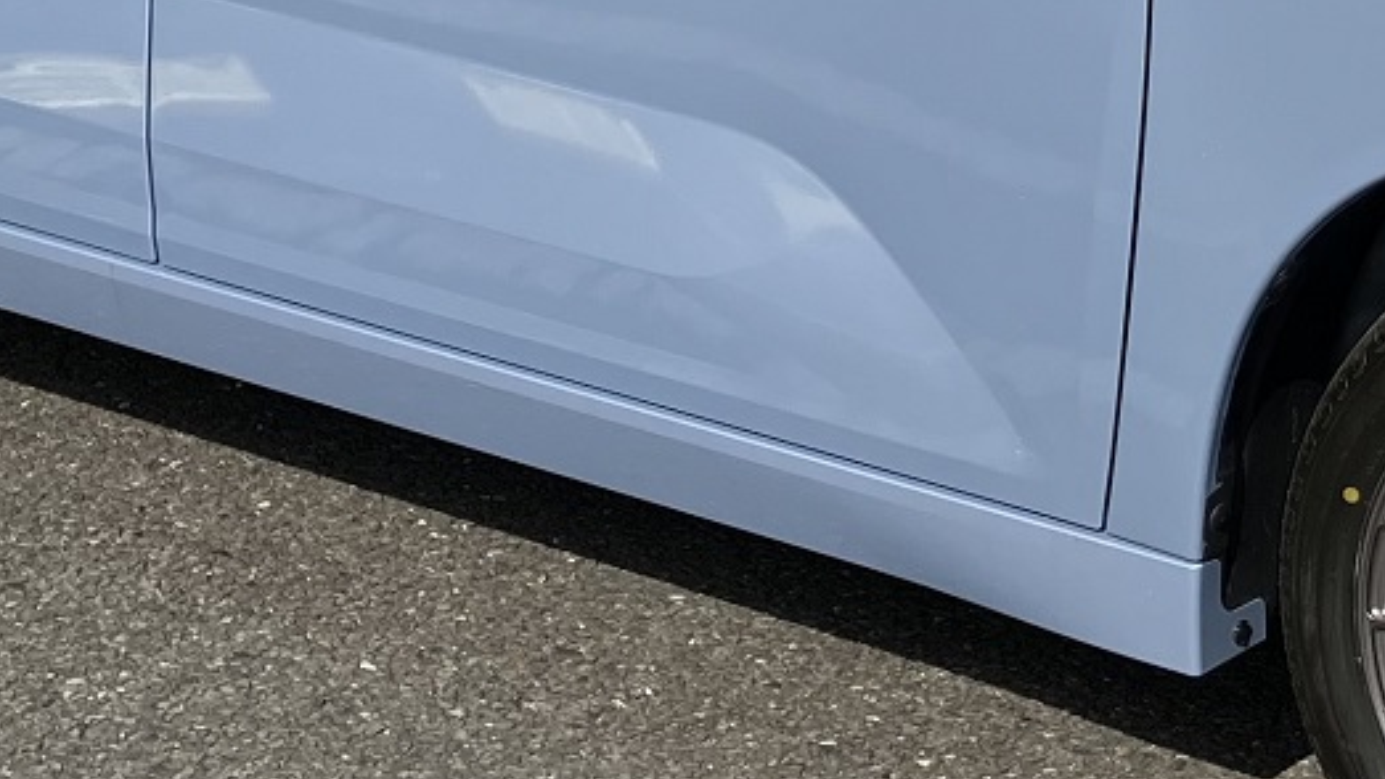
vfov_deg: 10.6
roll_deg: +0.8
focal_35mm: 112
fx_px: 4113
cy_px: -201
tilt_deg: -12.4
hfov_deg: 19.1
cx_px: 863
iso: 32
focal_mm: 3.99
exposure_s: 1/1736
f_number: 1.8
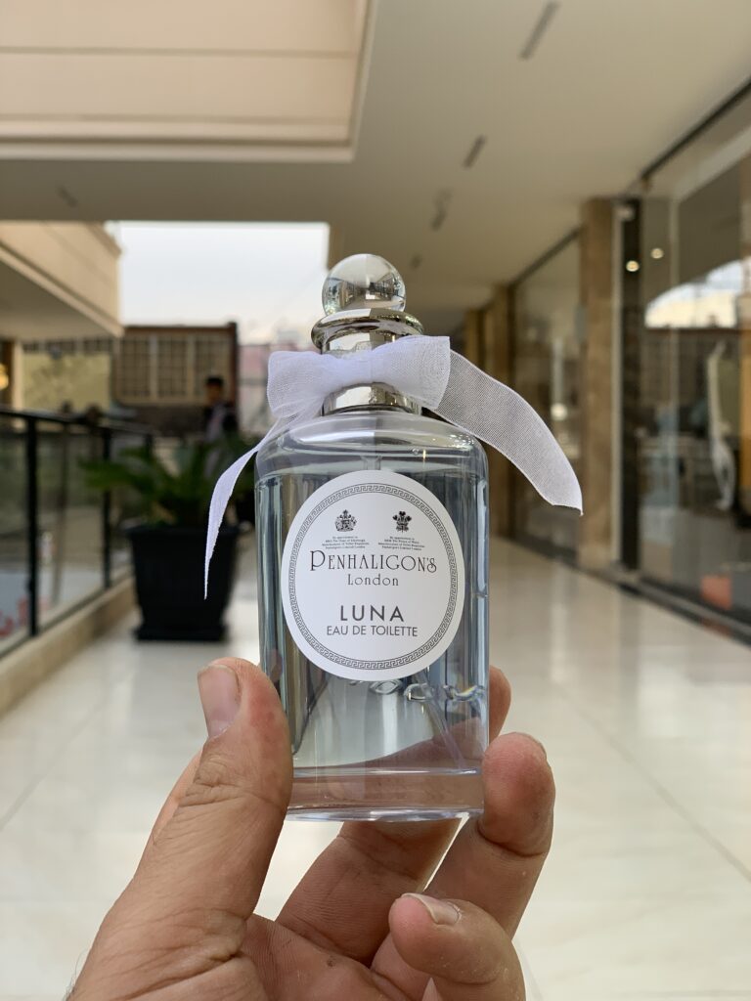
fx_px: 1504
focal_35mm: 52
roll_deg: +0.2
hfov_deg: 28.0
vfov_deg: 36.8
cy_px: 500
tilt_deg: -0.9
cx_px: 376
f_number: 2.4
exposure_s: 1/122
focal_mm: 6
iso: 50
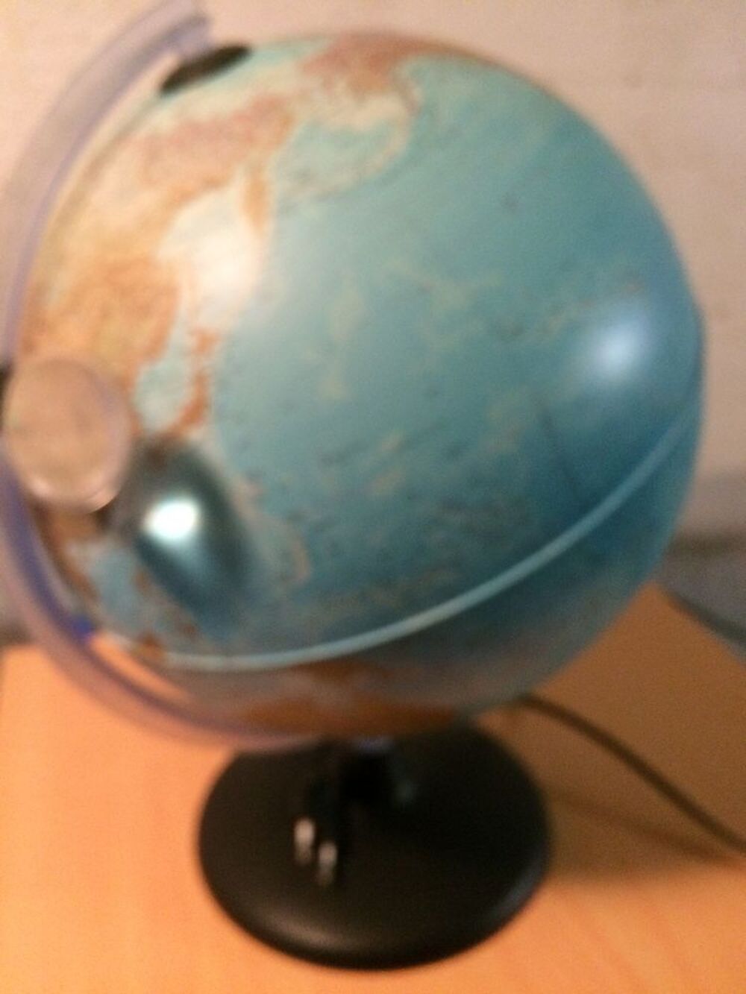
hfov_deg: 48.2
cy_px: 497
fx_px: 833
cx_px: 373
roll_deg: -0.1
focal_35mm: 29
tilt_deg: -22.6
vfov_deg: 61.7
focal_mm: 4.15
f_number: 2.2
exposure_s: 1/17
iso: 500
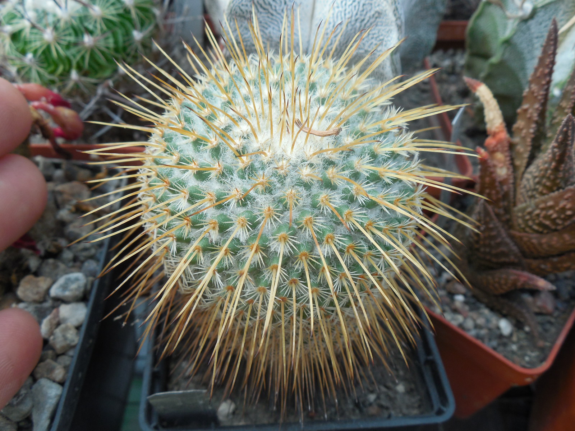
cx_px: 288
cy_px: 216
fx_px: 515
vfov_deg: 45.4
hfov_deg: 58.4
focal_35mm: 31
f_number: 3.6
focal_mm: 5.6
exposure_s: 1/160
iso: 125
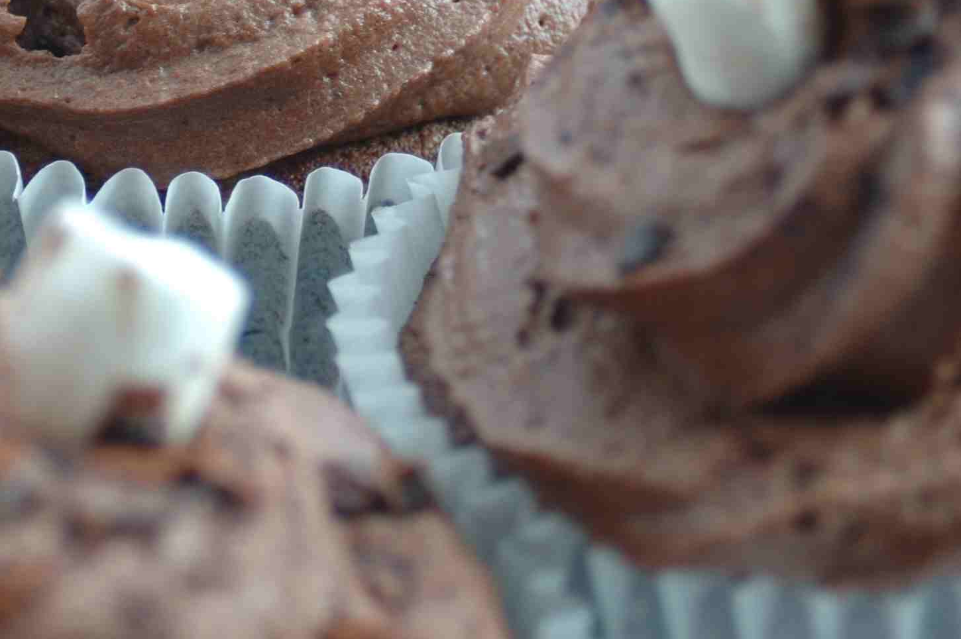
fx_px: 6641
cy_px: 62
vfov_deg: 5.5
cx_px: 137
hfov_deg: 8.3
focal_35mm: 249
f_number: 5.6
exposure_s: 1/100
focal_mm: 80
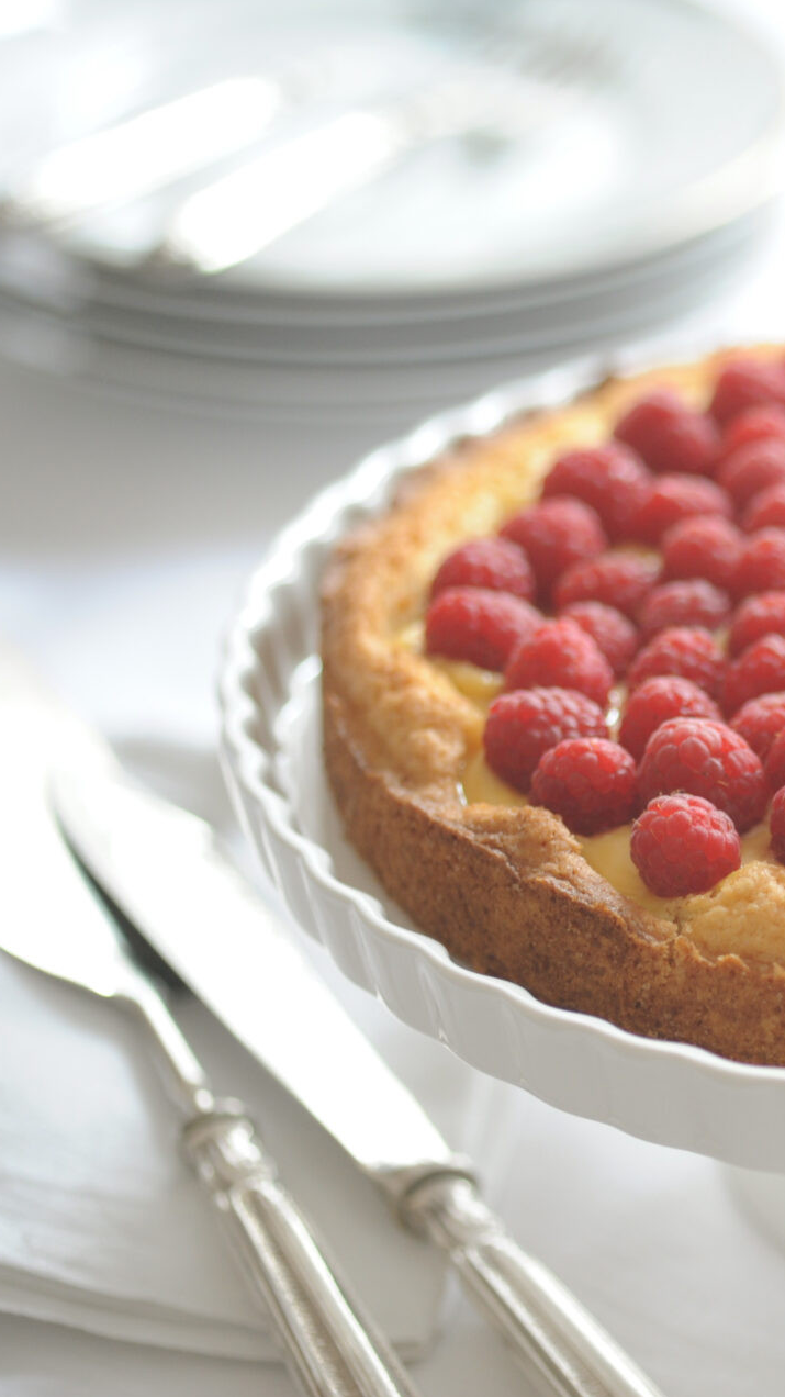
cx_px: 968
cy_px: 700
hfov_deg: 7.2
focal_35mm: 166
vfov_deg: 13.0
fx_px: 6146
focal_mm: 105
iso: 800
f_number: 3.2
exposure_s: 1/20
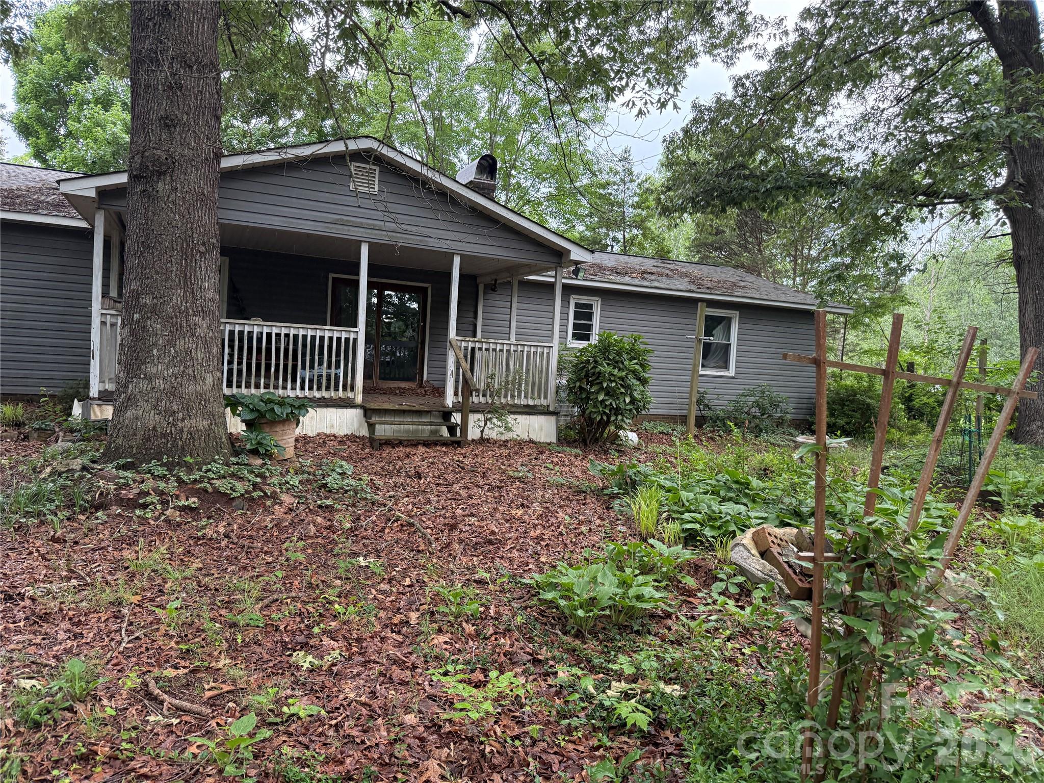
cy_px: 392
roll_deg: -2.8
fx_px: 724
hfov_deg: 71.6
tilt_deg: -0.5
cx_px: 522
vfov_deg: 56.8
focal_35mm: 24
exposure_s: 1/121
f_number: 1.78
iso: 200
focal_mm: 6.76
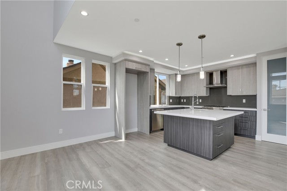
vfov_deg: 77.4
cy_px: 96
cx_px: 144
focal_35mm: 15
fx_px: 120
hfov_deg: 100.4
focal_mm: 10
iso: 400
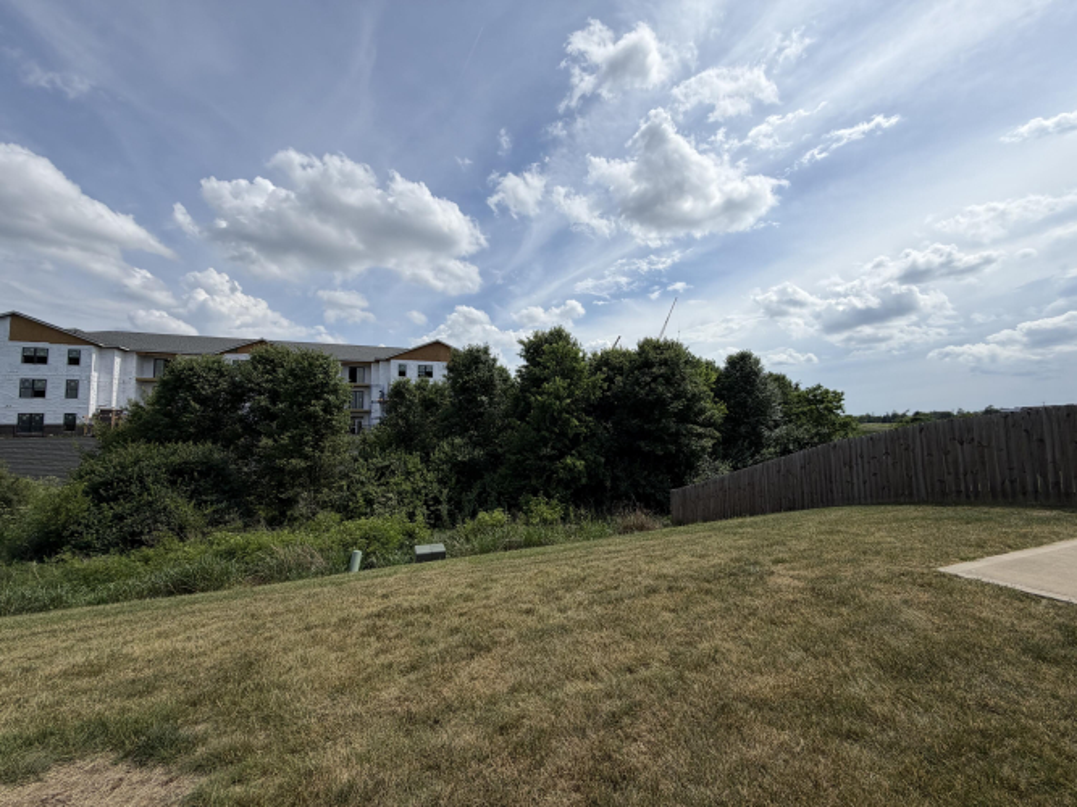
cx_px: 538
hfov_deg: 102.1
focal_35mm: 14
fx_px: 436
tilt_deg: +4.4
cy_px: 404
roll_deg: +1.4
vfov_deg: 85.7
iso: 25
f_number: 2.2
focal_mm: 2.22
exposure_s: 1/2092
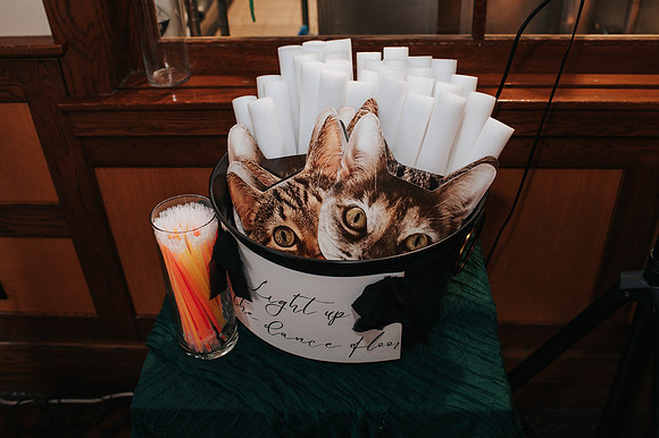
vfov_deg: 36.3
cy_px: 219
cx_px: 335
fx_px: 668
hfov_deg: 52.5
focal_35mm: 37
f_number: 4.5
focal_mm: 35
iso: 800
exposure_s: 1/200
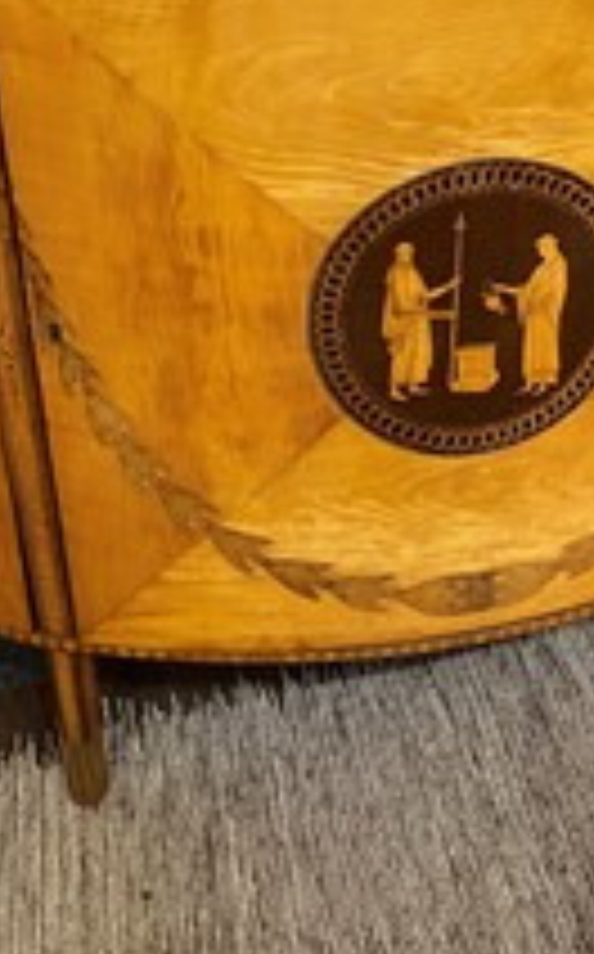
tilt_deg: -24.8
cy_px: 148
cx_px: 450
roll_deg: -0.7
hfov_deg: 25.4
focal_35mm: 50
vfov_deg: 38.3
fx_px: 1299
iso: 125
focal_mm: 5.1
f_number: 1.6
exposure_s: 1/50
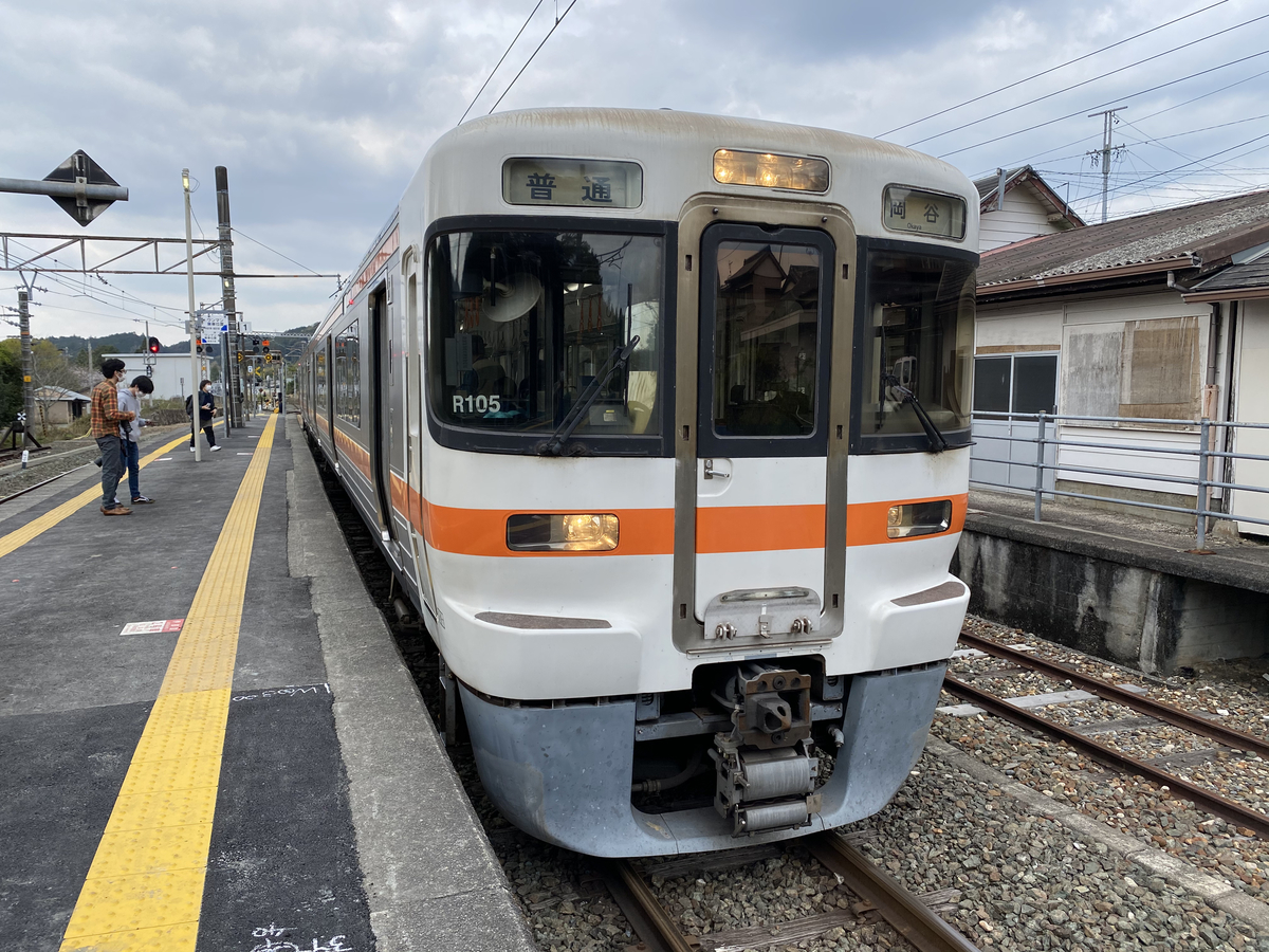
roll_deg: -0.9
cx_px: 634
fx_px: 953
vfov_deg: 53.1
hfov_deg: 67.3
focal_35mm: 26
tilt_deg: -6.0
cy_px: 476
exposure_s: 1/1182
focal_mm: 4.25
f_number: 1.8
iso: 32
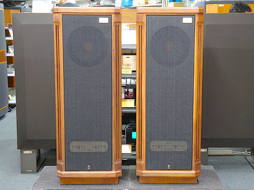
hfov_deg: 33.8
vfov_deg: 25.7
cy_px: 95
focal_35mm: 57
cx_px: 127
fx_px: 418
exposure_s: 1/3.2
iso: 200
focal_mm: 10.3
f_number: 4.2
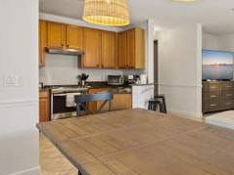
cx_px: 187
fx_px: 182
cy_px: 78
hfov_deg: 60.2
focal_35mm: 27
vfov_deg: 51.2
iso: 250
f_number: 9
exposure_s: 1/5
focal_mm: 14
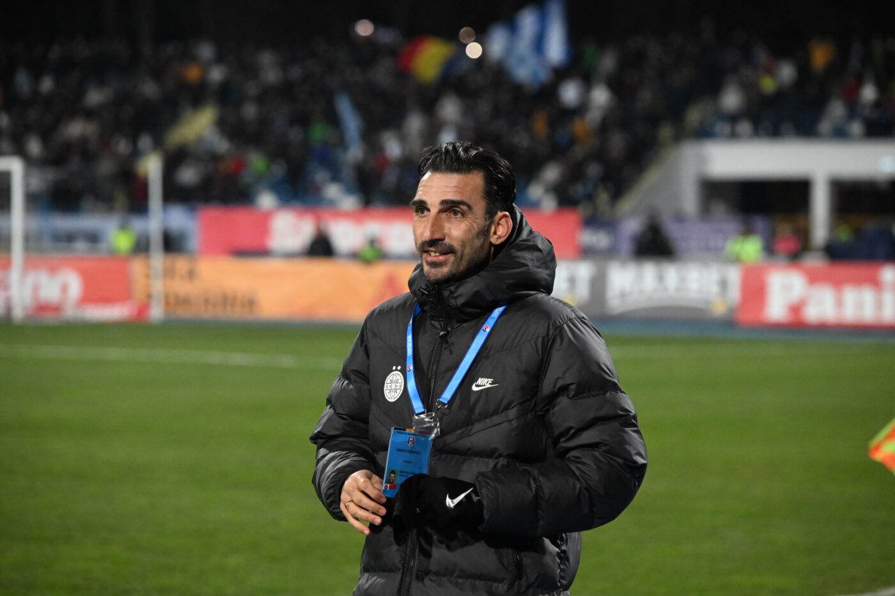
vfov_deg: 8.6
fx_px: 3977
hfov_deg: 12.8
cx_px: 448
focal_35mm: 160
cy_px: 298
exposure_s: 1/1250
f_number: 4.5
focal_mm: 160
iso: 6400
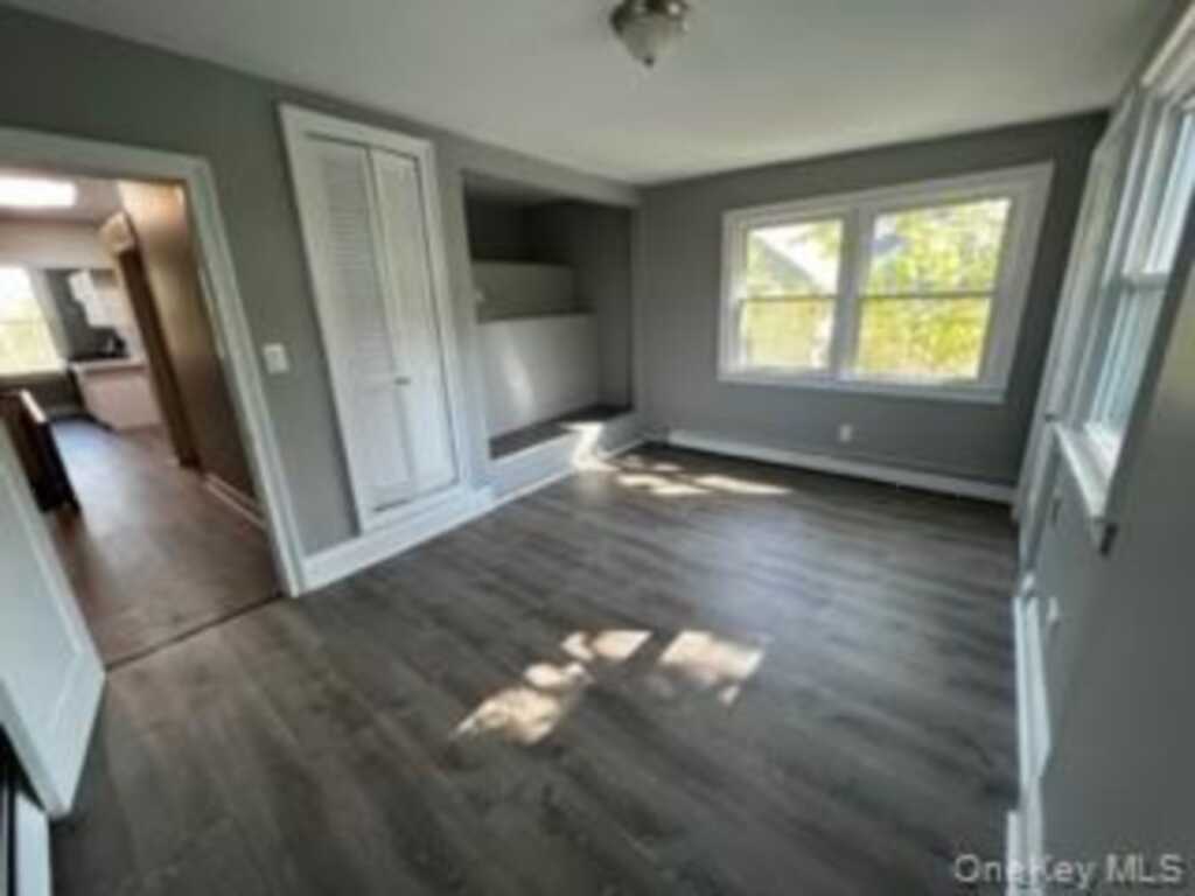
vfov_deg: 89.9
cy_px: 448
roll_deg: +2.0
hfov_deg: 106.2
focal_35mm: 13
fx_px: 449
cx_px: 598
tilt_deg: -16.5
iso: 100
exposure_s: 1/120
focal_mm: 1.57
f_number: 1.8
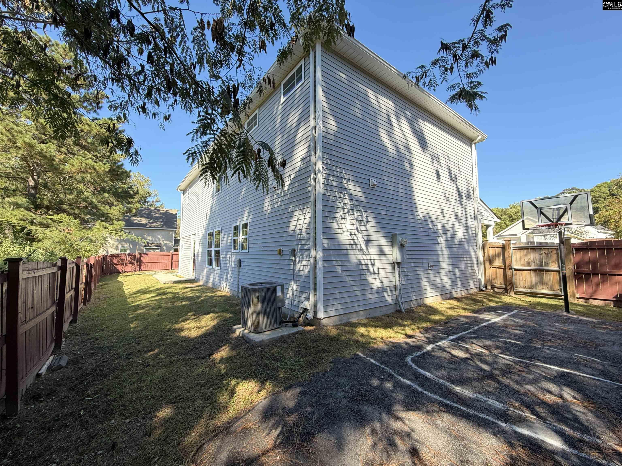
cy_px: 233
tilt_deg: +4.9
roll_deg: +0.6
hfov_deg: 102.1
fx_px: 252
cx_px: 311
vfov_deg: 85.7
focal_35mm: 14
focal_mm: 2.22
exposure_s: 1/121
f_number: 2.2
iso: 80
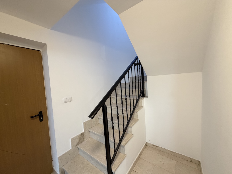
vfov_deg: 85.7
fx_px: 94
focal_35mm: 14
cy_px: 87
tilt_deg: -2.1
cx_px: 116
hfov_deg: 102.1
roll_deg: +3.5
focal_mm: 2.22
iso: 250
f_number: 2.2
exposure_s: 1/50
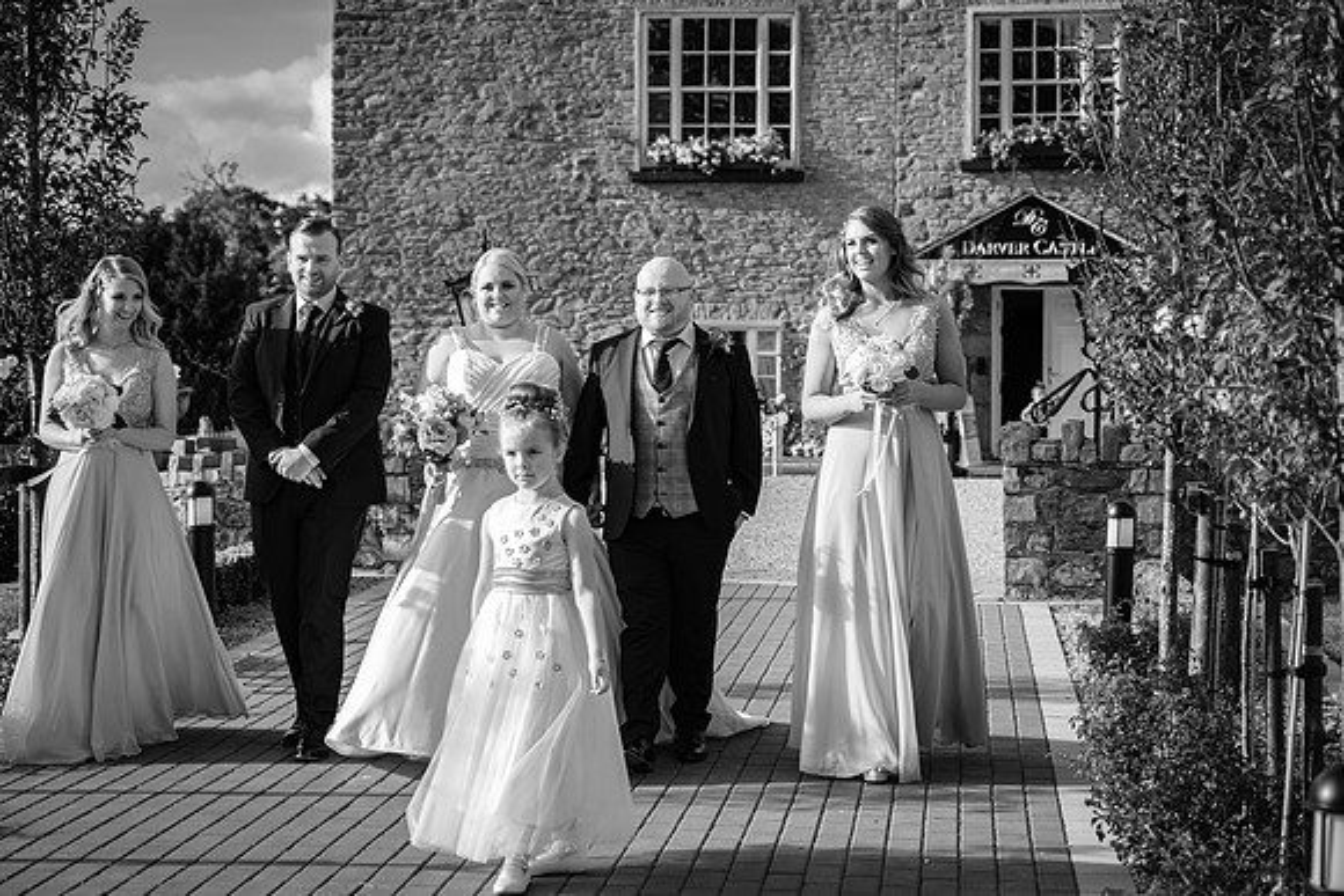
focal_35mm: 63
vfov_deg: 21.6
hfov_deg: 31.9
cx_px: 691
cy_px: 447
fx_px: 2352
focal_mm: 40.1
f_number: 2.8
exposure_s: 1/1000
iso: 250
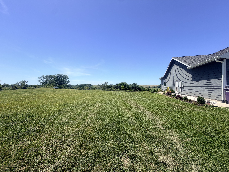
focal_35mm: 14
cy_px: 86
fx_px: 93
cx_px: 114
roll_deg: +0.2
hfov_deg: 102.1
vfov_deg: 85.7
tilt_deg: -0.3
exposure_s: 1/876
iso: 20
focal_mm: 2.22
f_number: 2.2
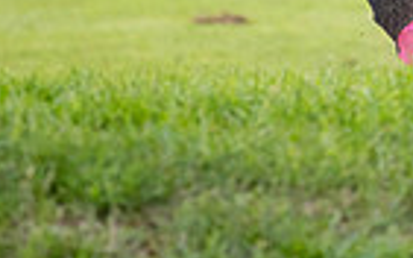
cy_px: -286
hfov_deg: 1.7
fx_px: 14154
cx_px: 521
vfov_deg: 1.0
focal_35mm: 1258
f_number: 5
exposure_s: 1/640
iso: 400
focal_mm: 300
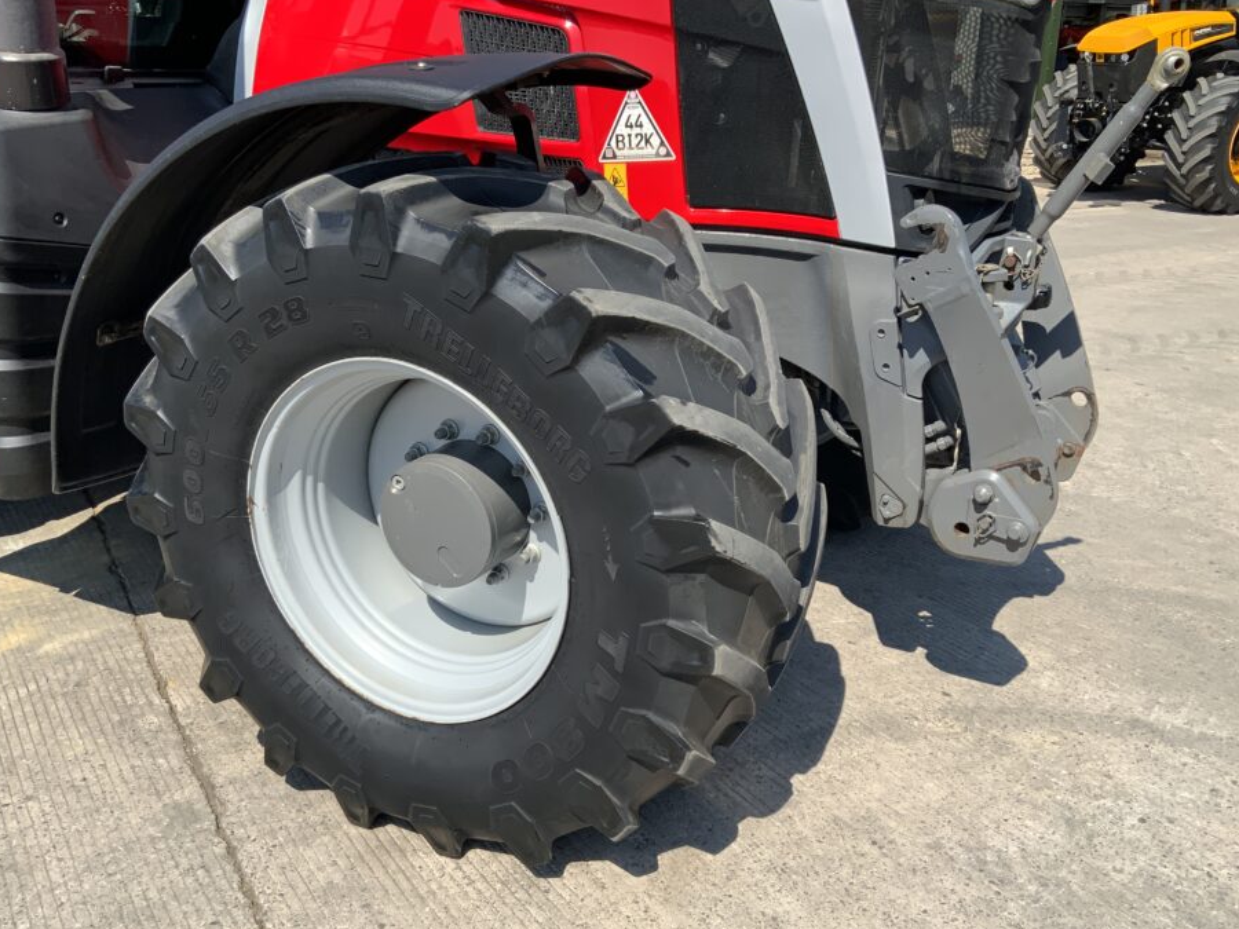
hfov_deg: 55.4
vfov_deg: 42.9
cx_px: 624
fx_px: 1181
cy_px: 451
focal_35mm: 33
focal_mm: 3
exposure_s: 1/1195
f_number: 1.8
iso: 16
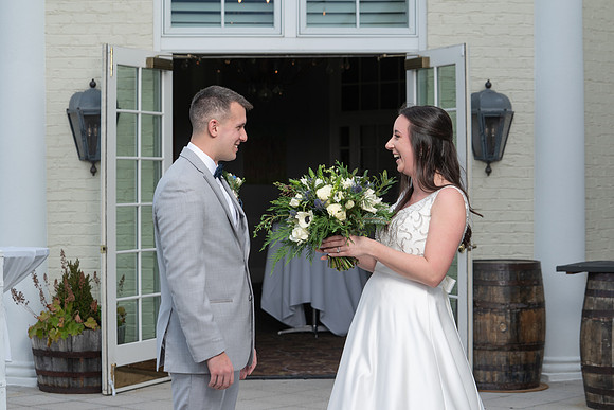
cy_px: 210
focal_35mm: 83
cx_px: 300
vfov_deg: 16.4
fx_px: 1424
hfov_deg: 24.3
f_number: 5.6
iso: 100
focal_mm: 75
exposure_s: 1/250
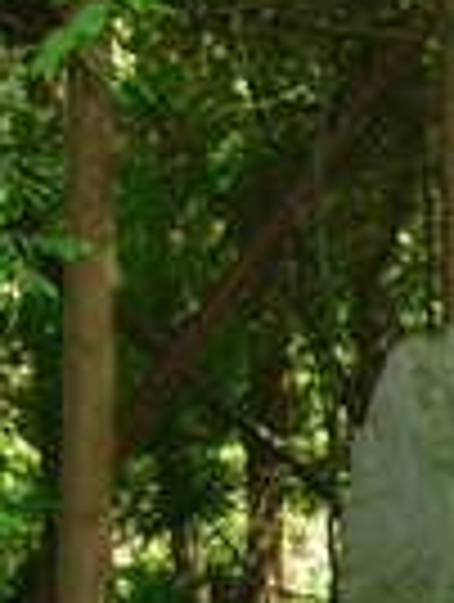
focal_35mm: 102
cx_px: 526
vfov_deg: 18.7
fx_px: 1778
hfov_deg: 14.2
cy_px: 603
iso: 200
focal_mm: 6.3
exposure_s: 1/128
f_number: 2.9
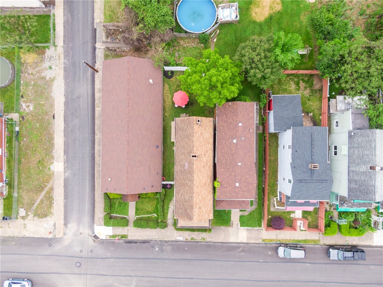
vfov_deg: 56.8
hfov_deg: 71.6
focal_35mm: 24
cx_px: 192
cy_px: 144
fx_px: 265
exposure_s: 1/320
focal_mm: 4.39
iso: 100
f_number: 2.8
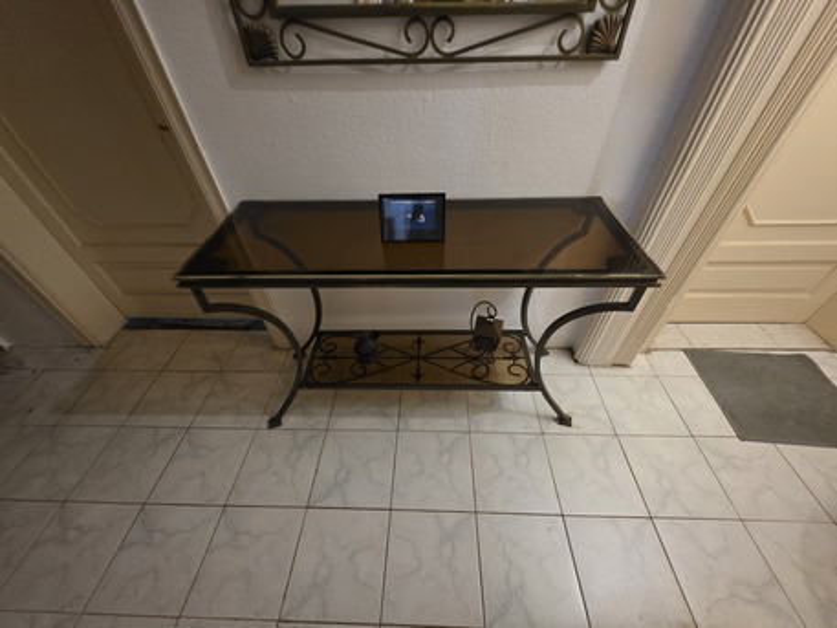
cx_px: 418
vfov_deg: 89.9
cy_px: 314
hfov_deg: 106.2
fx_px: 314
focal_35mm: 13
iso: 1000
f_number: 1.9
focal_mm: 2.2
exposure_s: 1/60
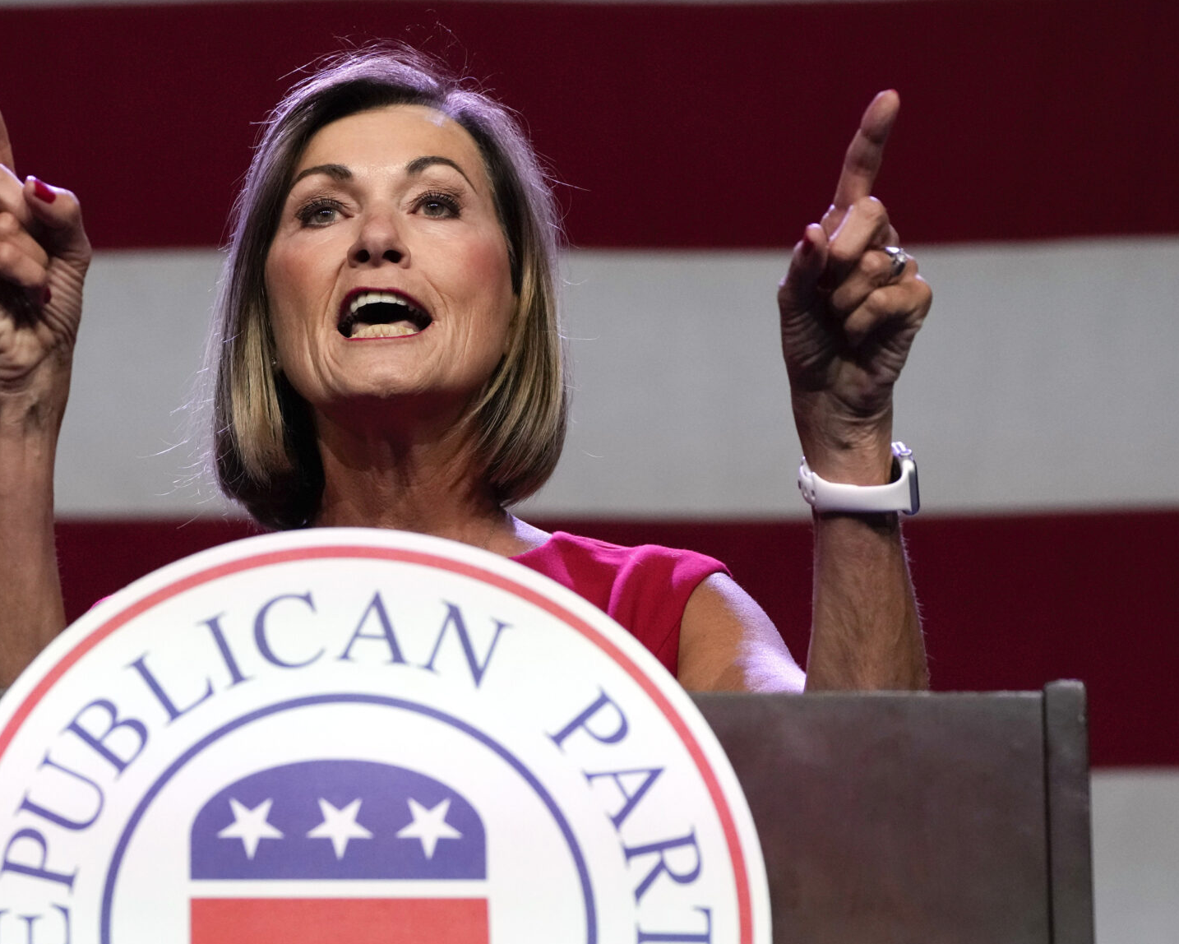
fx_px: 9354
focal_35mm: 268
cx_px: 398
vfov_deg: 5.8
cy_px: 619
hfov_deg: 7.2
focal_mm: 160
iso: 3200
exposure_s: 1/500
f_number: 5
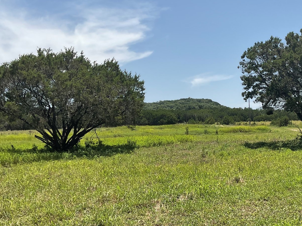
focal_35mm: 49
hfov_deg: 38.2
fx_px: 427
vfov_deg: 29.7
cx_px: 217
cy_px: 114
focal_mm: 3
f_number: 1.8
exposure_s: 1/2058
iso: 16
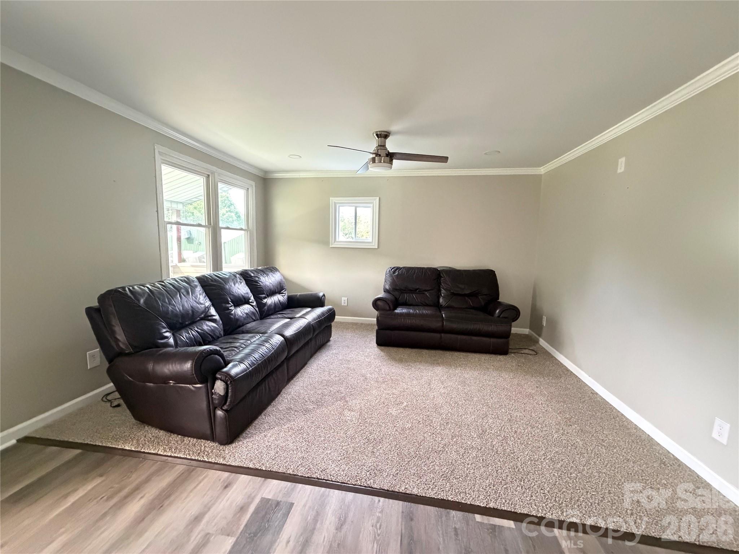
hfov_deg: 102.1
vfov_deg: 85.7
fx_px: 299
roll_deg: -0.6
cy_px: 277
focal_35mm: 14
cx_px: 370
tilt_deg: -6.2
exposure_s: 1/40
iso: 1000
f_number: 2.2
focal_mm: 2.22
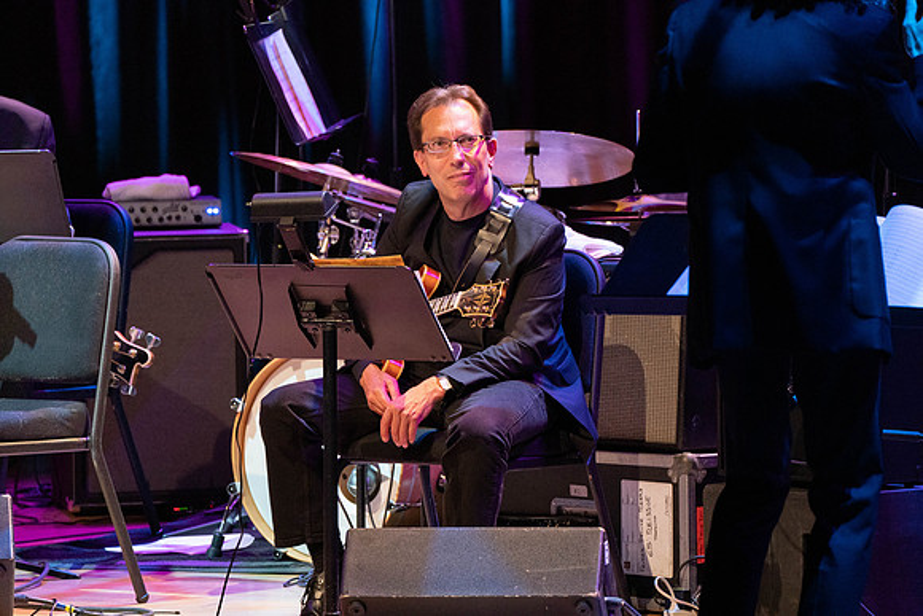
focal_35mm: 400
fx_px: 10257
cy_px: 308
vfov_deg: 3.4
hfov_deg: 5.2
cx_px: 462
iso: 5000
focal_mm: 400
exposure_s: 1/320
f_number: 8
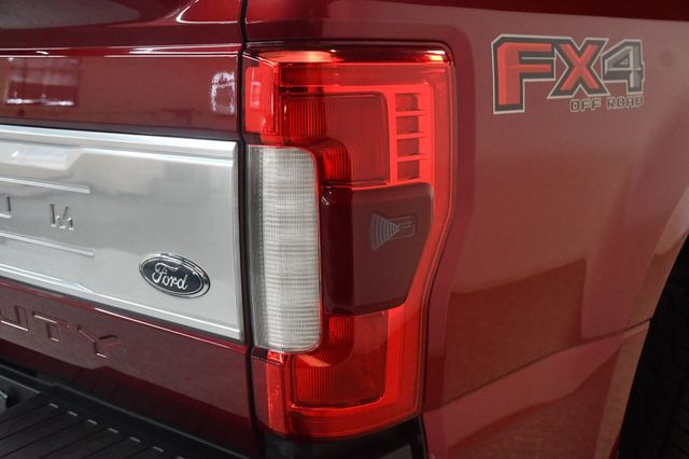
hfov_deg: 43.6
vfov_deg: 29.8
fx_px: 861
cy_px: 230
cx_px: 344
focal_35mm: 45
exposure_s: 1/100
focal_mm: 30
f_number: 4
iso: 3200
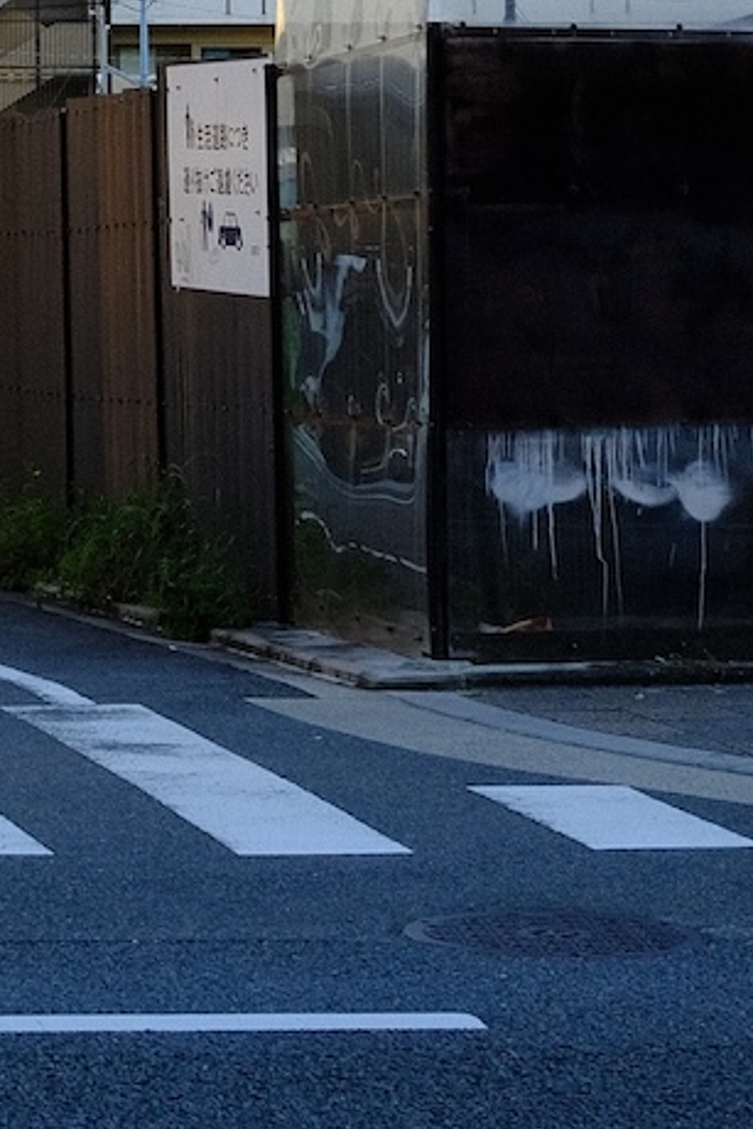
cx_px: -429
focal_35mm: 146
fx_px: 4577
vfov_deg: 13.7
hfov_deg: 9.1
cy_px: -199
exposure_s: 1/500
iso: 400
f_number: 4
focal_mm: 23
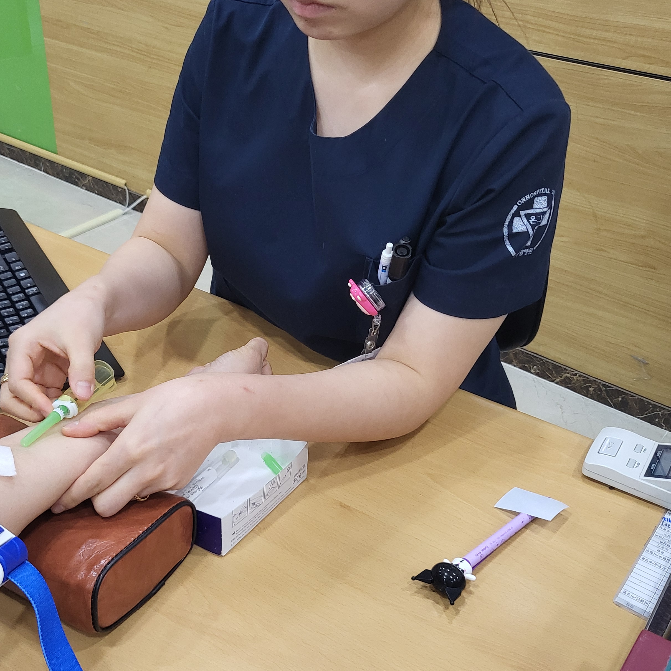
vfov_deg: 43.7
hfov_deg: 43.6
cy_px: 387
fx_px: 833
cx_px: 266
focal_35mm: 38
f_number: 1.8
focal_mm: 4.25
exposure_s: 1/120
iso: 320
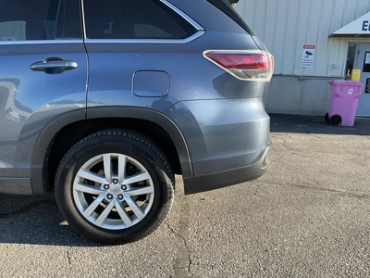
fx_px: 299
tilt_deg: -10.2
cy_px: 139
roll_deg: -2.3
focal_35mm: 28
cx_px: 185
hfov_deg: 63.4
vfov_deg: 49.7
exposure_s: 1/291
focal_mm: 3
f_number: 1.8
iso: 25
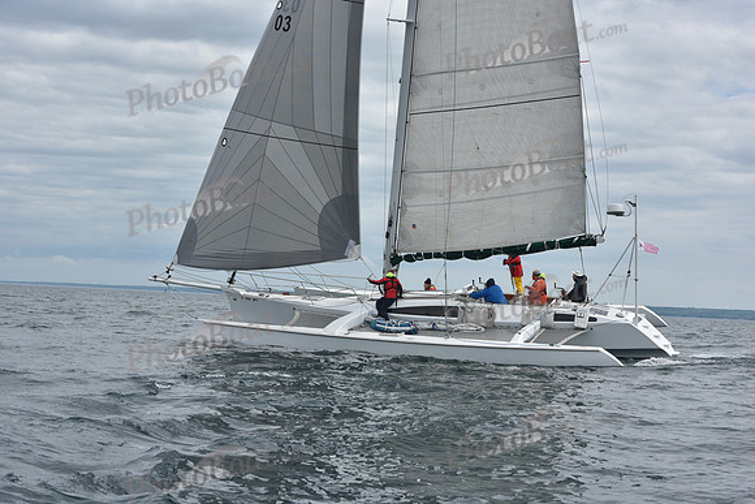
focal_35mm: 70
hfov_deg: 28.8
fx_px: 1468
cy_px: 252
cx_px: 378
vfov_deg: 19.5
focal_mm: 70
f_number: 10
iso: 250
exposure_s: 1/800
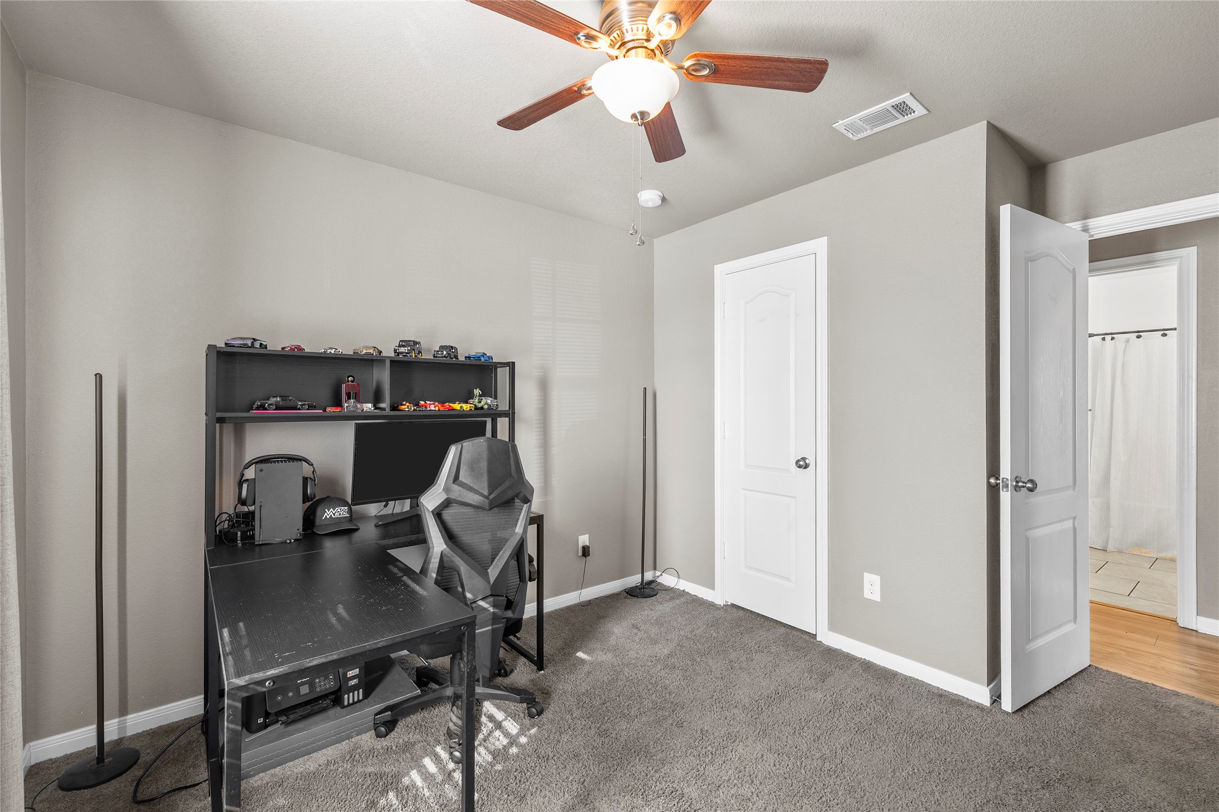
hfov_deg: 96.7
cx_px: 610
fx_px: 542
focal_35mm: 16
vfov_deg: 73.7
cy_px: 406
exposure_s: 2
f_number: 8
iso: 160
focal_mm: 16
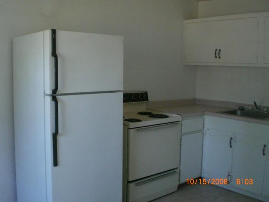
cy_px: 101
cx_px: 134
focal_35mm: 38
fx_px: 295
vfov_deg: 37.7
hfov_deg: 49.0
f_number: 3.1
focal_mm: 6.3
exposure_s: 1/80
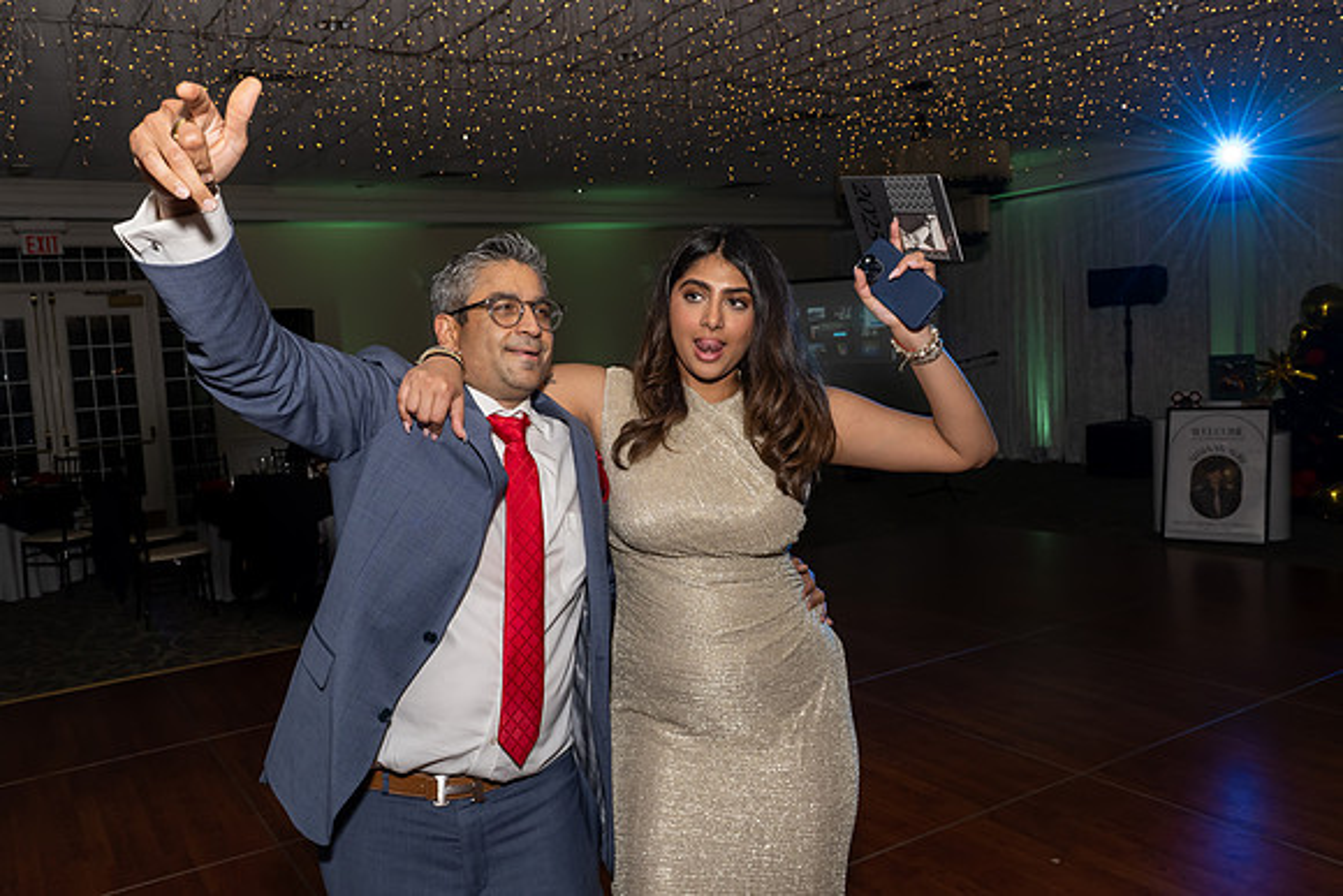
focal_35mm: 27
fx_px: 1016
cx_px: 612
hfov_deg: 66.8
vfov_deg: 47.6
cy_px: 431
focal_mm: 17
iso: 640
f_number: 8
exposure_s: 1/250
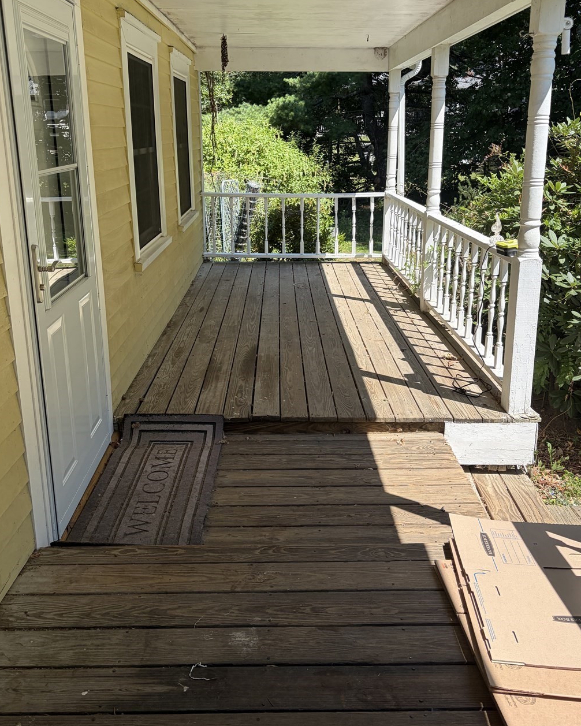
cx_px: 289
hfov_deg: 47.1
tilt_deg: -12.2
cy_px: 289
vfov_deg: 56.7
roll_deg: +0.3
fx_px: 666
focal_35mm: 31
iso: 50
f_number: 1.6
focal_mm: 5.96
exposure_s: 1/1217
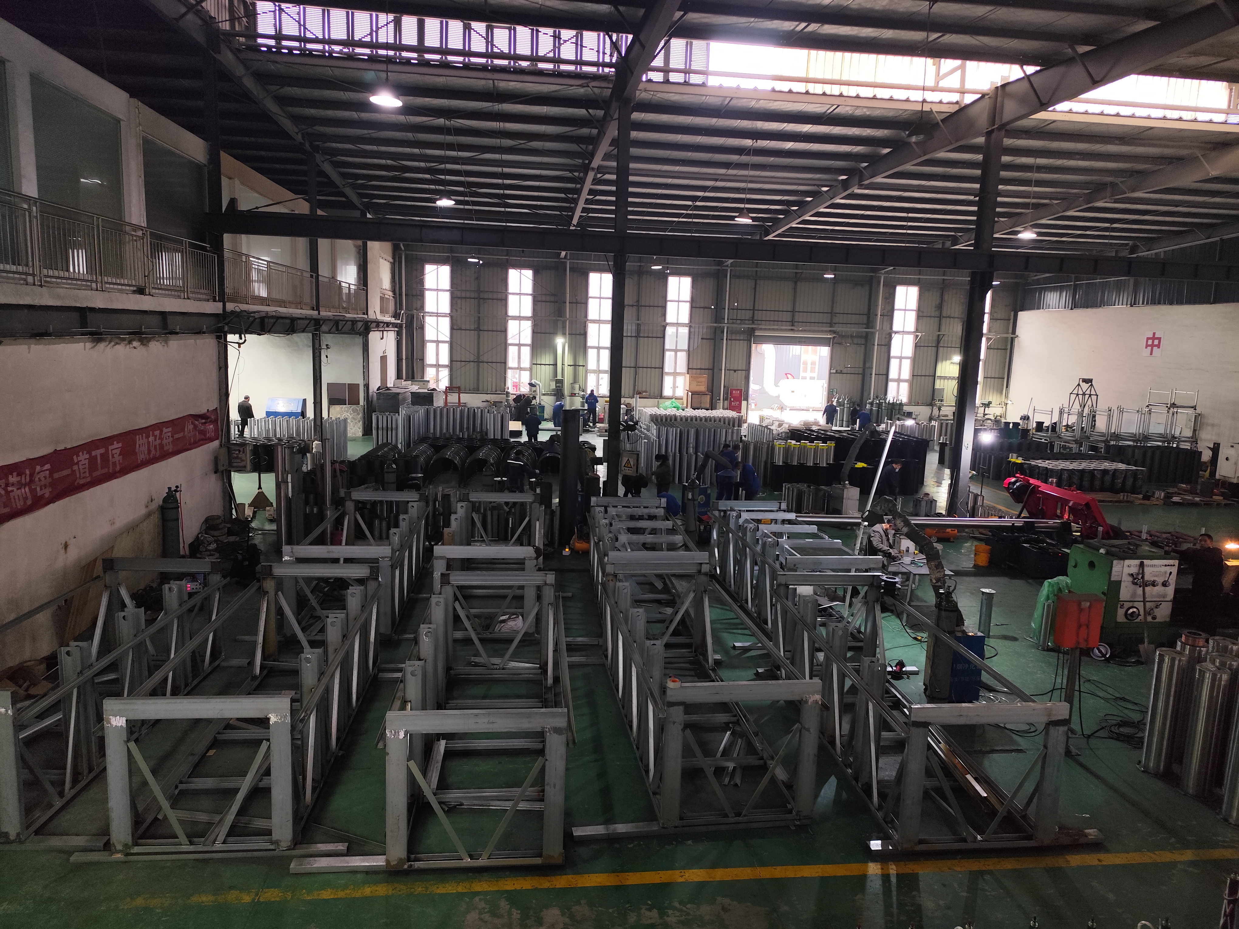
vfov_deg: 58.9
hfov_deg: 73.9
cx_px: 620
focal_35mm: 23
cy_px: 464
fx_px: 823
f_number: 1.65
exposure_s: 1/50
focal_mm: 6.19
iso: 320
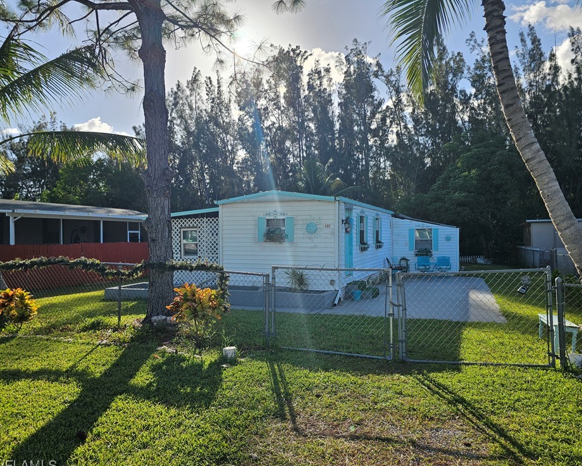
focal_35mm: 25
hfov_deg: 68.1
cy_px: 237
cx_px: 304
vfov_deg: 56.8
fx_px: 431
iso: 10
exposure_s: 1/709
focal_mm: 6.3
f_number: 1.7
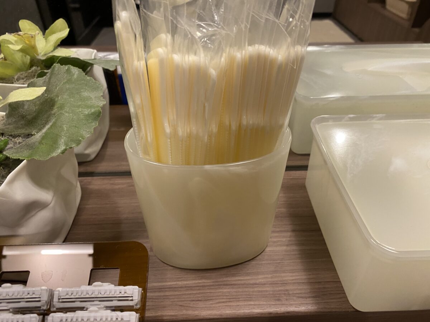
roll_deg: -0.8
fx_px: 323
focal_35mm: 26
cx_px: 215
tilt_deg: -37.2
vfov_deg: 53.1
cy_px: 161
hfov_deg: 67.3
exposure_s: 1/50
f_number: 1.8
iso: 250
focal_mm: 4.25
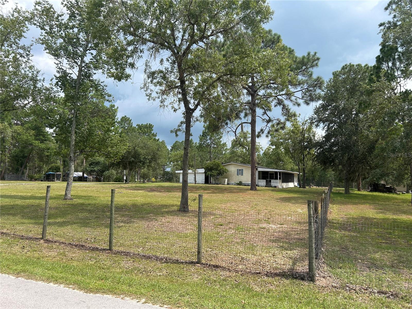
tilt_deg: +4.8
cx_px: 206
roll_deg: -0.8
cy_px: 154
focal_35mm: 26
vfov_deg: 53.1
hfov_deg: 67.3
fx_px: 309
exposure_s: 1/2299
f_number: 1.5
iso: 50
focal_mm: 5.7
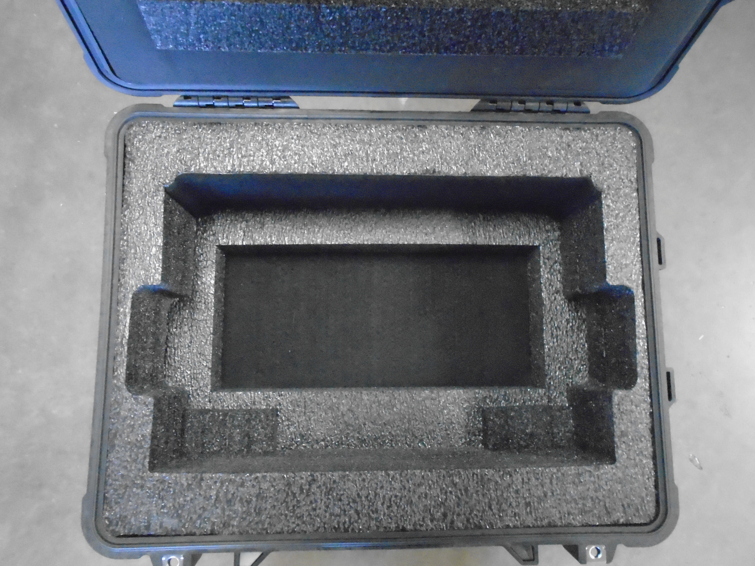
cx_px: 378
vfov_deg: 53.1
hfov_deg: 67.3
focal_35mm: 26
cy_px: 283
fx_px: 567
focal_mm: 4.6
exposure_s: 1/60
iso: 1600
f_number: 3.2
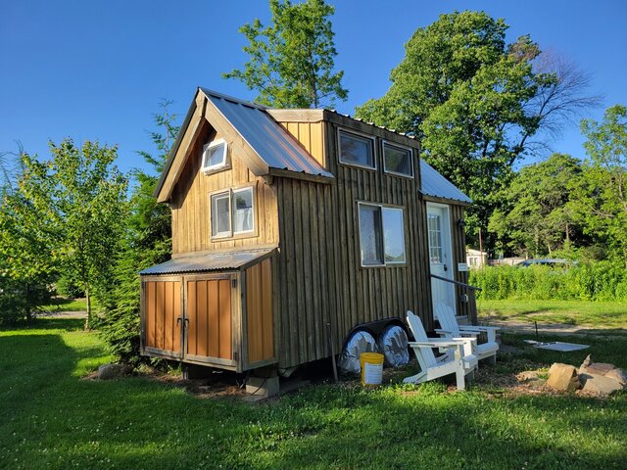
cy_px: 235
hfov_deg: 67.3
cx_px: 314
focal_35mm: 26
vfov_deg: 53.1
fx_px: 471
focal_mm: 5.4
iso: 40
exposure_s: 1/836
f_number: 1.8
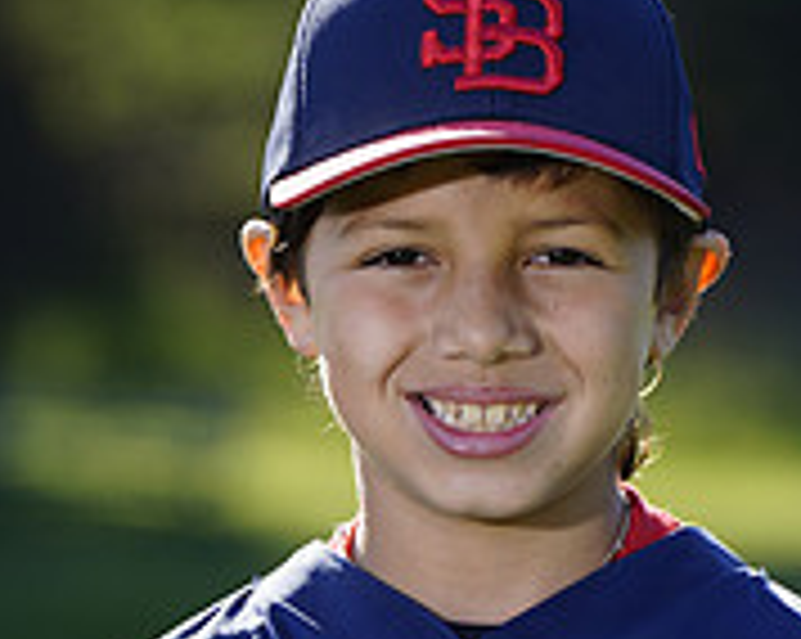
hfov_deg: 3.2
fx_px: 14492
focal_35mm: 612
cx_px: 502
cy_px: 752
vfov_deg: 2.5
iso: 100
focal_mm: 200
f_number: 5
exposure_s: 1/250
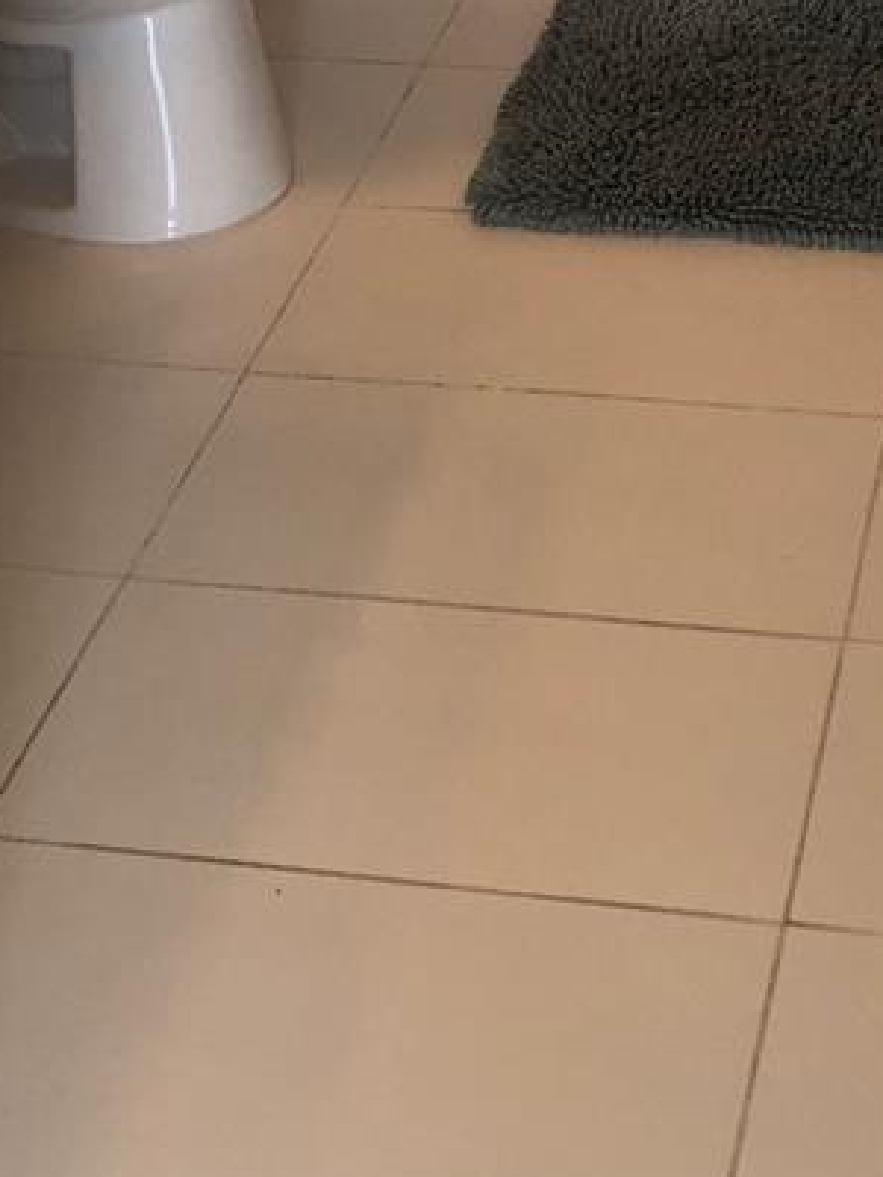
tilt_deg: -18.6
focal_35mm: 84
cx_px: 645
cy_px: -359
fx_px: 2857
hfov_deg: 17.5
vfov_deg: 21.1
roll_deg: +3.7
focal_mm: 3.99
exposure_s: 1/24
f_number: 1.8
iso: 40
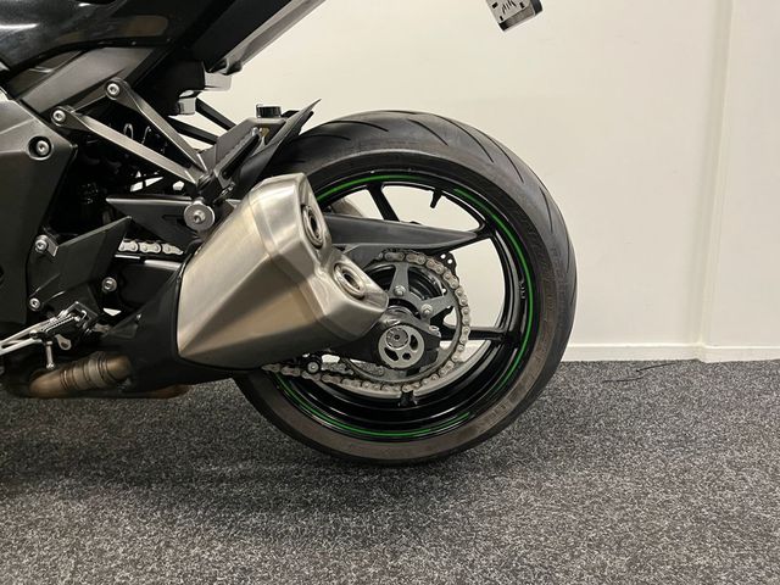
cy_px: 292
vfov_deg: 53.1
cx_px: 390
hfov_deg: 67.3
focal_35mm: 26
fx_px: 586
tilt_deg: -10.9
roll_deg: +0.8
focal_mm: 5.1
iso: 200
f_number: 1.6
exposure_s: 1/50
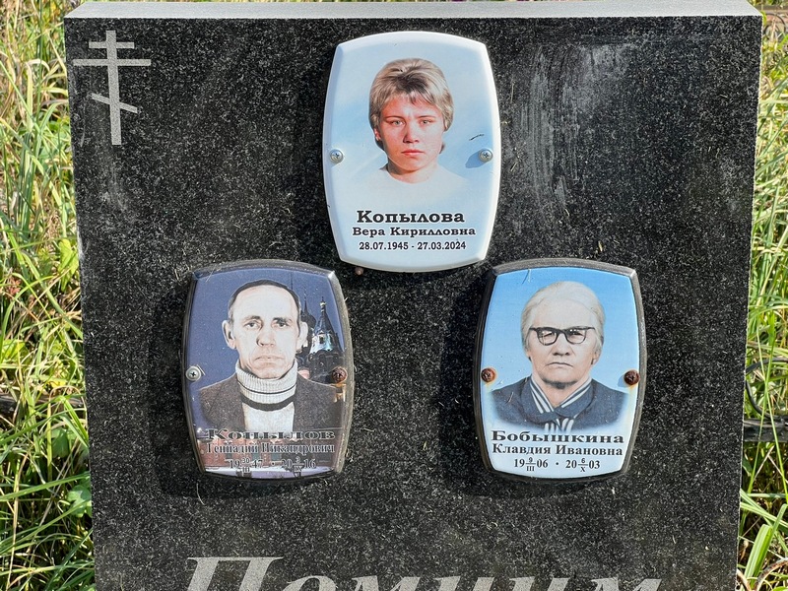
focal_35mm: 77
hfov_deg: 25.3
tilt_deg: -17.8
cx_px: 394
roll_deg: -1.2
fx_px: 1753
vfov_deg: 19.1
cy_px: 296
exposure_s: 1/369
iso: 32
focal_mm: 9
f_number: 2.8
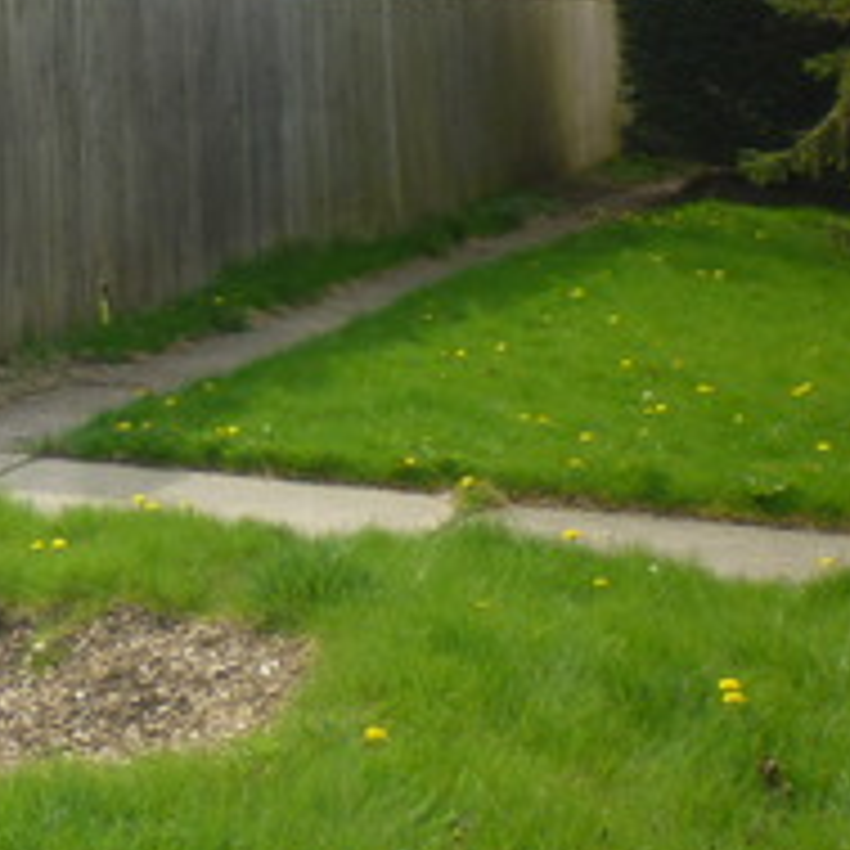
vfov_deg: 19.0
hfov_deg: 17.6
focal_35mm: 87
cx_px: -468
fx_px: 2417
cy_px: -126
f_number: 3.3
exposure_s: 1/320
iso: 80
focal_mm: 5.2
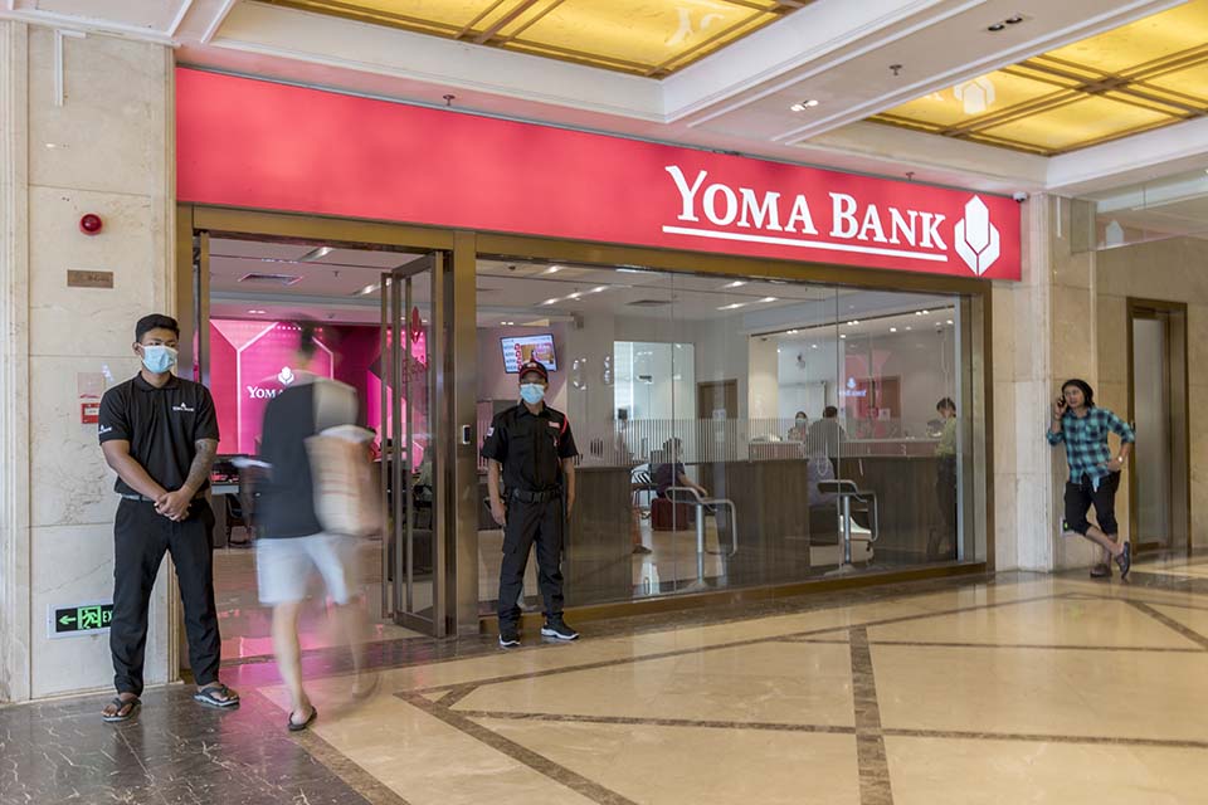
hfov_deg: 60.3
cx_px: 604
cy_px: 402
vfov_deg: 42.3
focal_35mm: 31
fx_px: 1040
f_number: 11
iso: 160
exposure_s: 1/3
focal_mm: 31
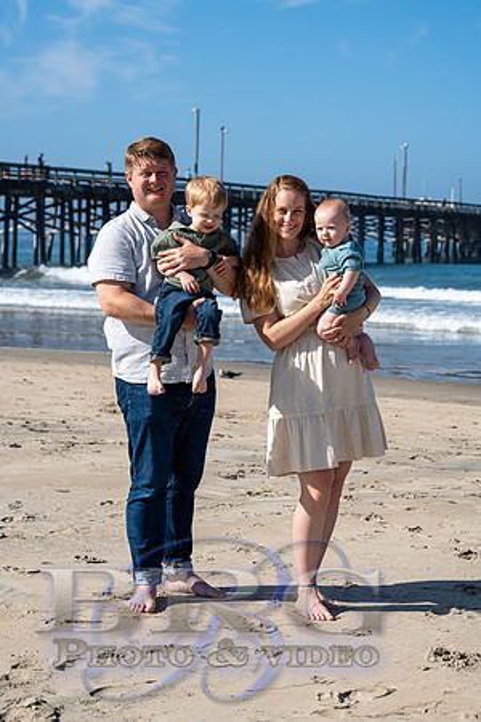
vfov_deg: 25.7
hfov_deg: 17.3
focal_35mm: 79
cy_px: 361
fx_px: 1583
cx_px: 240
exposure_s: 1/640
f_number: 6.3
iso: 160
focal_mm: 79
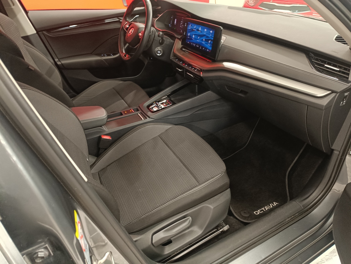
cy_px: 132
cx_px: 176
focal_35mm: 24
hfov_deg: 71.6
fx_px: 243
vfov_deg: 56.8
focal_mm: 5.59
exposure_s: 1/33.3
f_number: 1.88
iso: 660
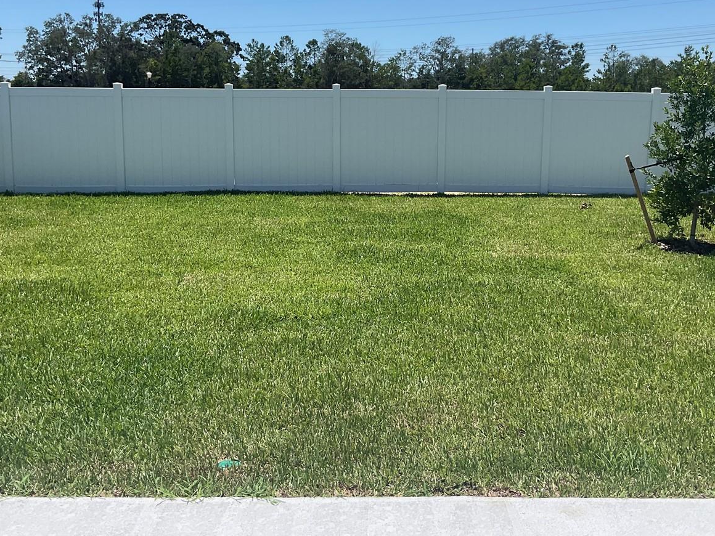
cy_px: 216
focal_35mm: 40
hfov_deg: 46.8
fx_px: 826
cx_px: 381
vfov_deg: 35.8
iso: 16
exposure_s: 1/2427
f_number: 1.8
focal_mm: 3
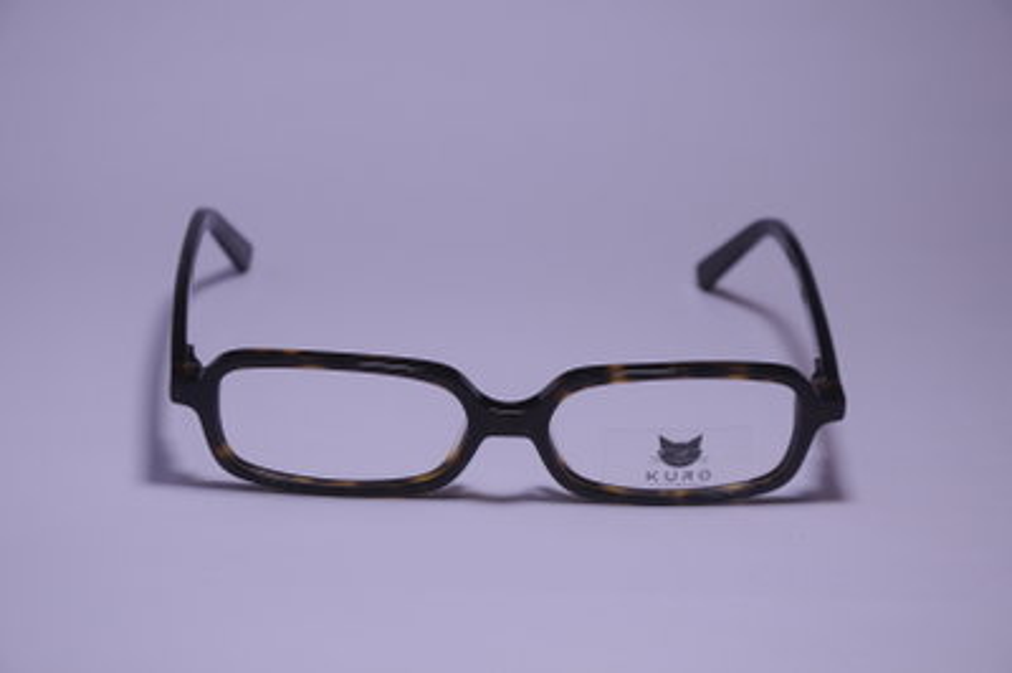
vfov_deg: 11.4
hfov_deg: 17.1
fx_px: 3370
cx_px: 506
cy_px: 336
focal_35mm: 120
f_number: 5.3
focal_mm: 80
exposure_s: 1/160
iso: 200
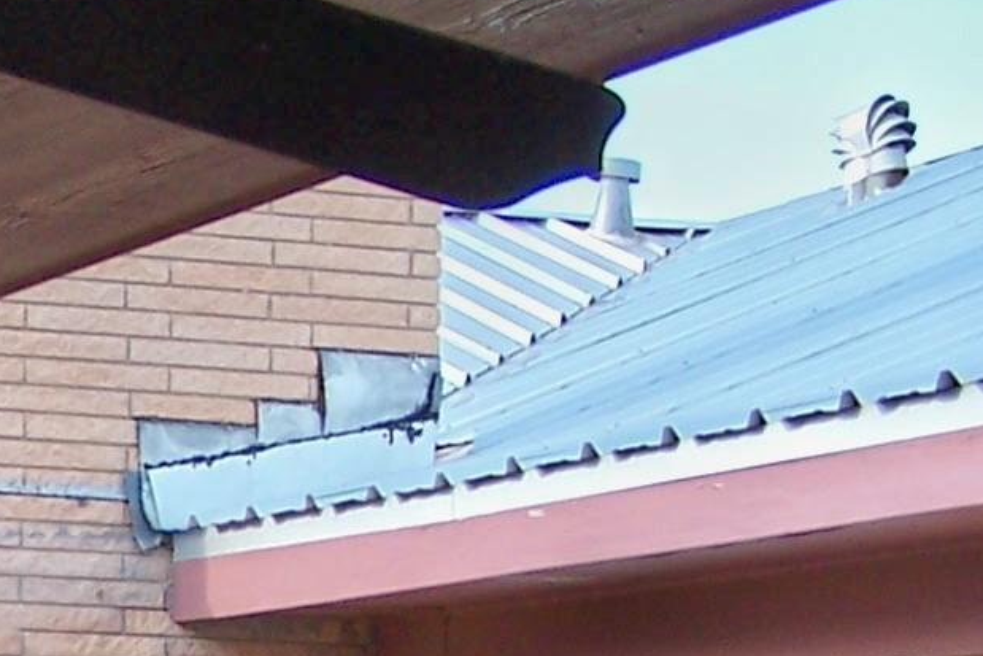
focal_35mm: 147
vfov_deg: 9.1
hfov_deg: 13.2
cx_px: -465
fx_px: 4015
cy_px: 942
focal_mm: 6.3
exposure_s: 1/250
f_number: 2.8
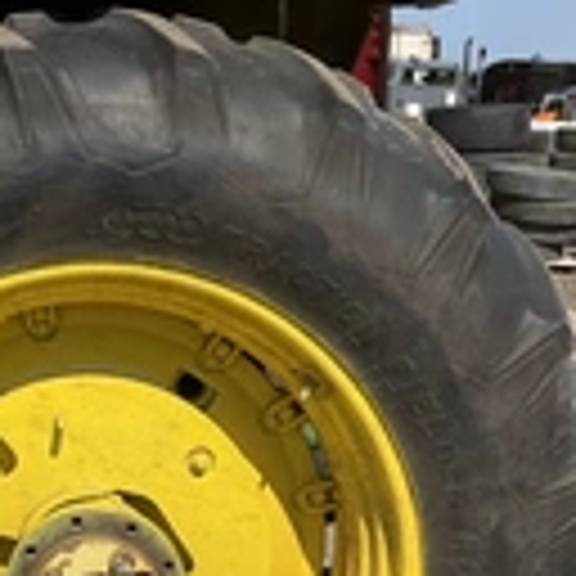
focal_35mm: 80
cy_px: 518
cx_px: 81
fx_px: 1506
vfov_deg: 21.2
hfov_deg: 21.3
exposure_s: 1/2141
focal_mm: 3
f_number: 1.8
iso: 25
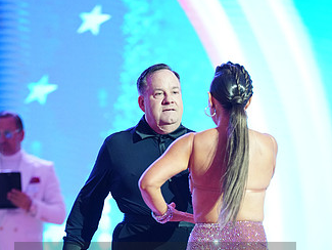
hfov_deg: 6.0
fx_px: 3147
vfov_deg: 4.5
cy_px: 277
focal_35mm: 328
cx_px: 156
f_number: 2.8
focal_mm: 191
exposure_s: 1/400
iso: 2000
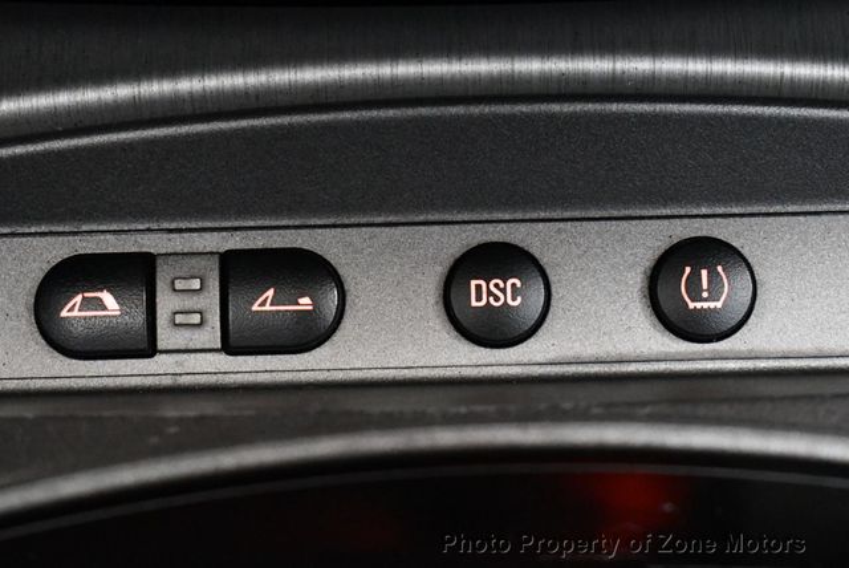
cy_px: 284
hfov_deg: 21.2
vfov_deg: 14.3
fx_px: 2266
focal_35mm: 96
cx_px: 424
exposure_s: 1/60
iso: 7200
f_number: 5.3
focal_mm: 48
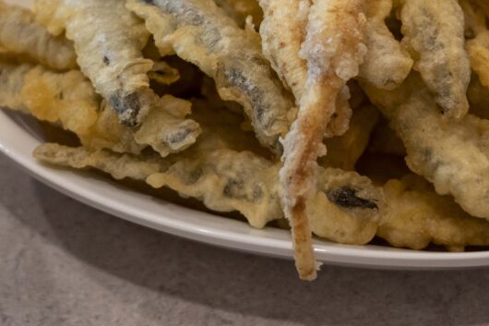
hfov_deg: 17.9
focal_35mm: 114
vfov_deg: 11.9
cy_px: 25
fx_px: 1548
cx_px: 303
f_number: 5.6
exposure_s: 1/60
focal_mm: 59
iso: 2000
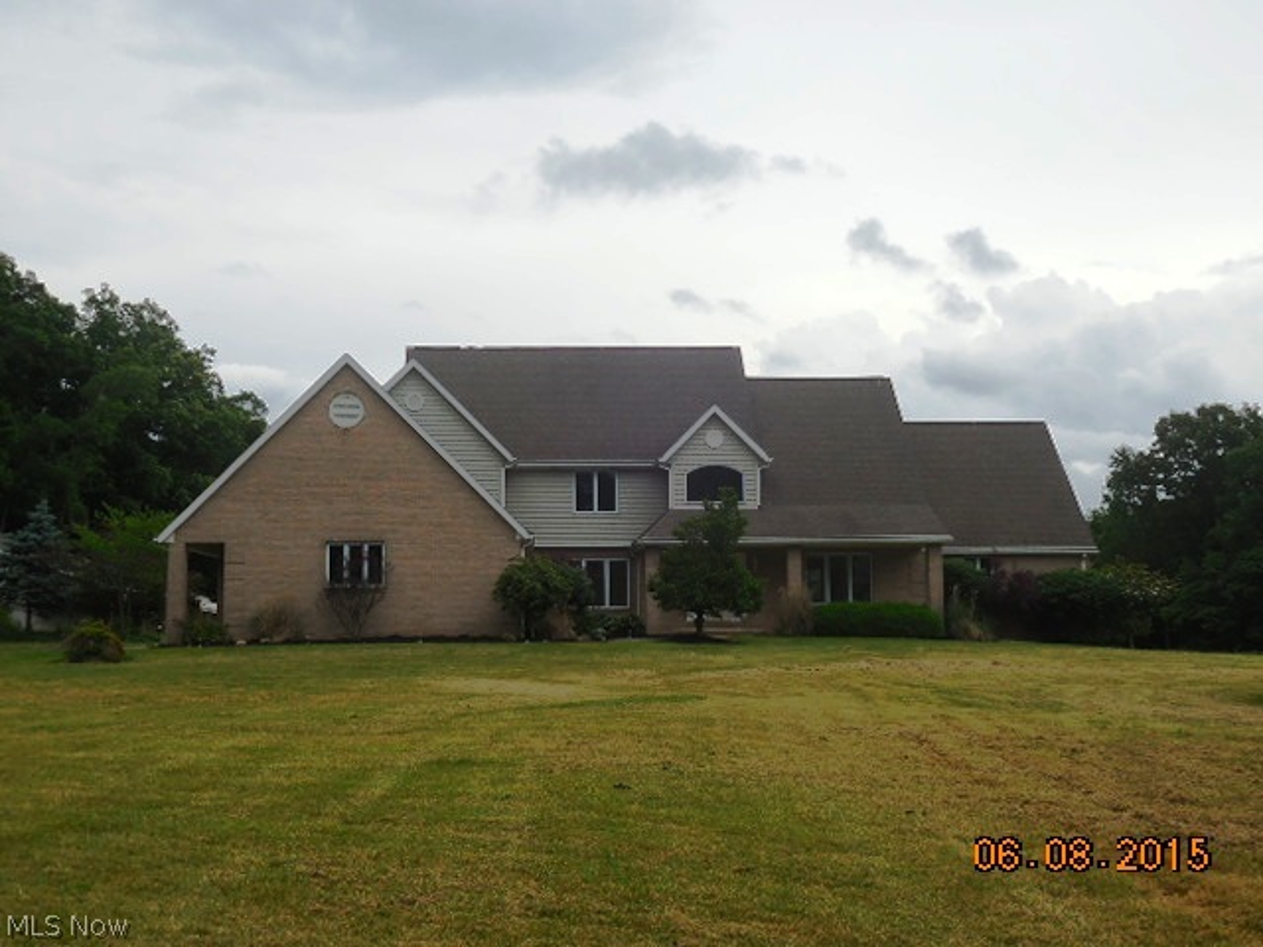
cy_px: 474
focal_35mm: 44
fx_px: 1605
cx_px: 632
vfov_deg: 32.9
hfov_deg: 42.9
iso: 125
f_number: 4.7
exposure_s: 1/500
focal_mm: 7.9
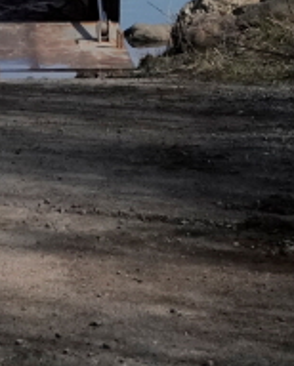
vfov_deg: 6.4
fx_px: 3247
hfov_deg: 5.2
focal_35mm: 299
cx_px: -97
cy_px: -109
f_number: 9
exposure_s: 1/2500
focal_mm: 24.79
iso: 1250
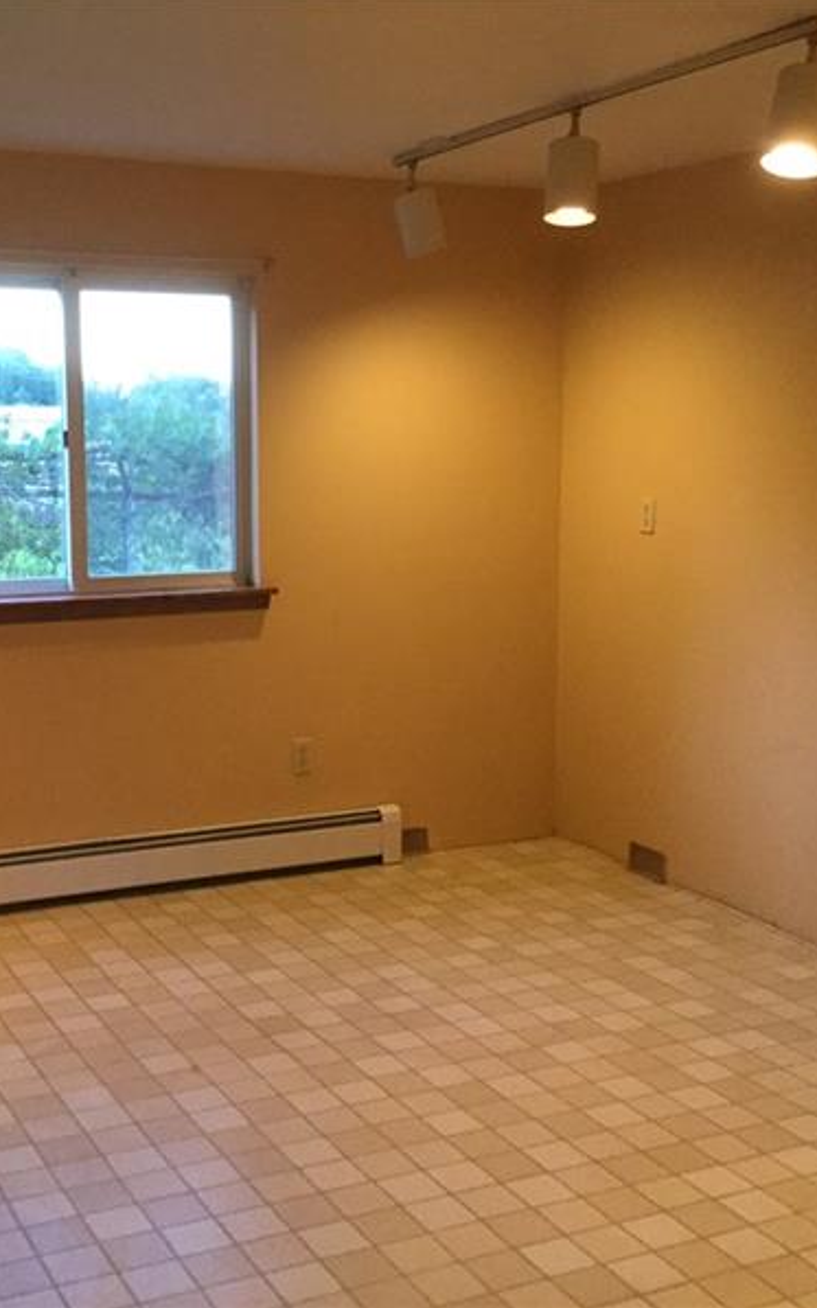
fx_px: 1568
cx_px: 307
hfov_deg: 29.1
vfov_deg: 45.3
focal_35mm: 44
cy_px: 653
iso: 250
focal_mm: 3.3
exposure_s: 1/30
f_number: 2.4
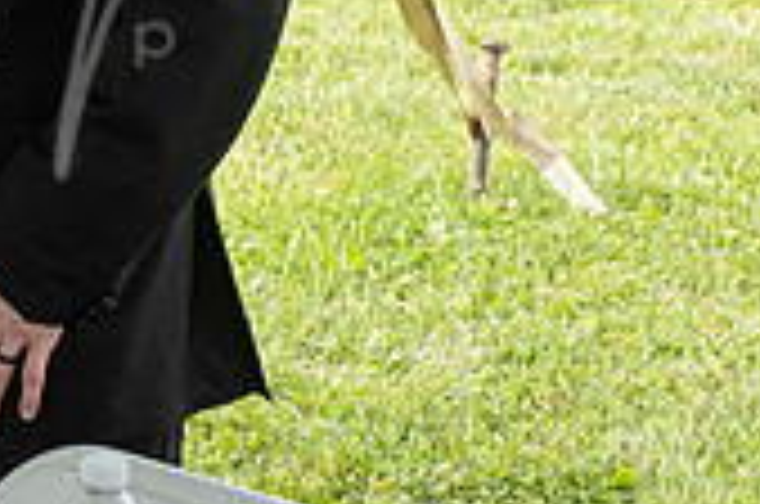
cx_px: -675
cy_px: -128
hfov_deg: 11.4
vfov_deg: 8.1
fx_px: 3498
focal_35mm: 166
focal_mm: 28.3
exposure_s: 1/250
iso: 640
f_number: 7.1
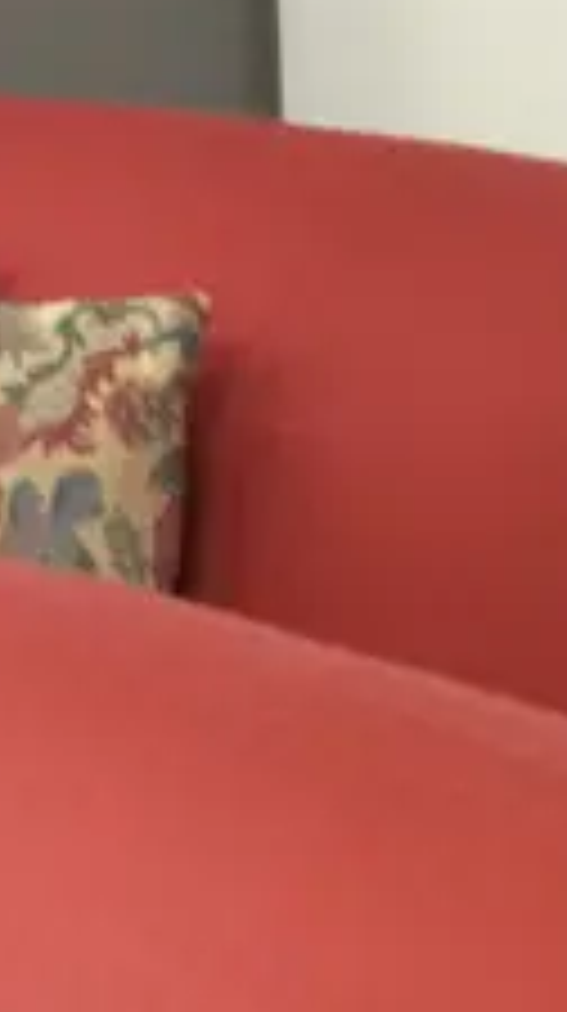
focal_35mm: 144
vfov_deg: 13.8
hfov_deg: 8.4
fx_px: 3862
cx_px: 558
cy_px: 1628
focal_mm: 4.15
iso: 50
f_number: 2.2
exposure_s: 1/17
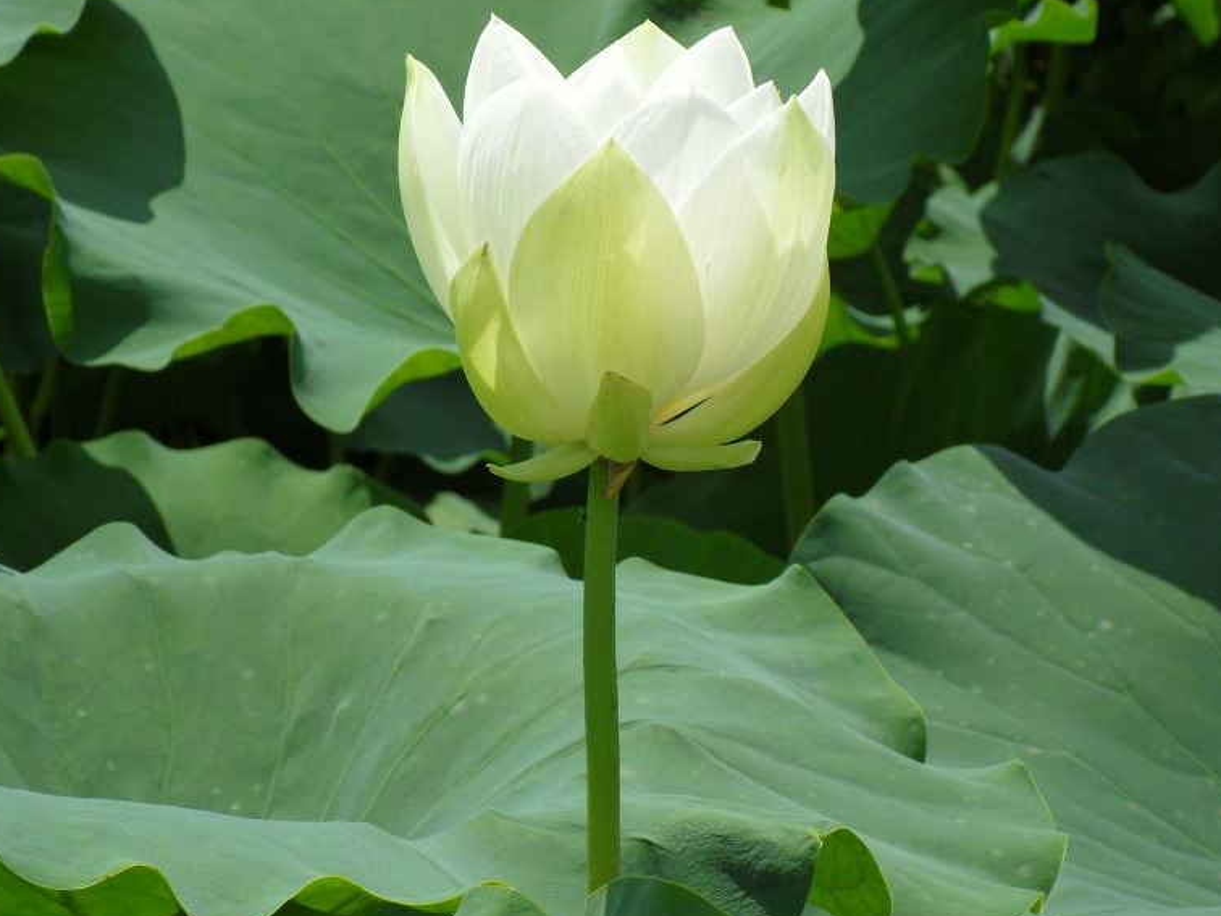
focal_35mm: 174
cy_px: 397
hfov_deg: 11.4
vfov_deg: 8.5
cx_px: 659
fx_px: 6137
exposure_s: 1/500
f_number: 5.8
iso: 80
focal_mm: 25
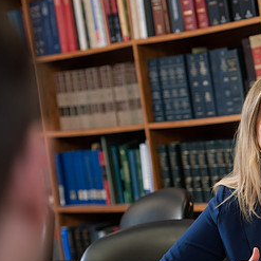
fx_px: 1570
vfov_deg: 9.5
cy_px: 191
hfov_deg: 9.4
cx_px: 276
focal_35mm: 184
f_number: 4
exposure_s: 1/125
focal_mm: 92
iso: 1250
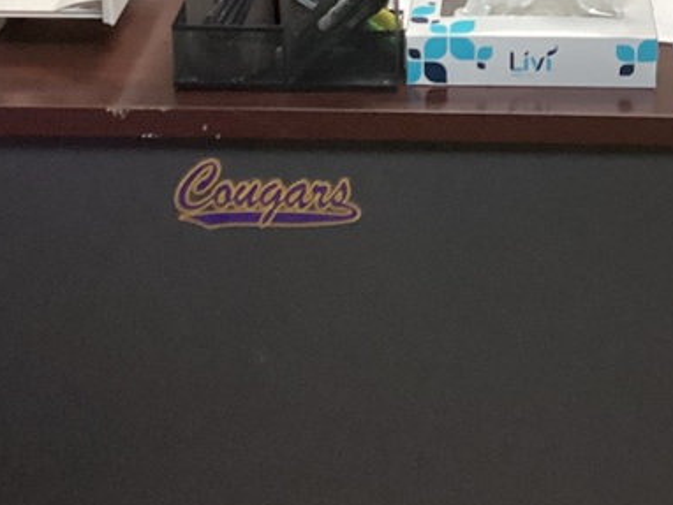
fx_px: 1615
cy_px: -116
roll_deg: -0.9
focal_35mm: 83
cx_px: 474
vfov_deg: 16.9
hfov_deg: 23.4
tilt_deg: -20.5
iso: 250
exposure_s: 1/60
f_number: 2.4
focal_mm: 3.3
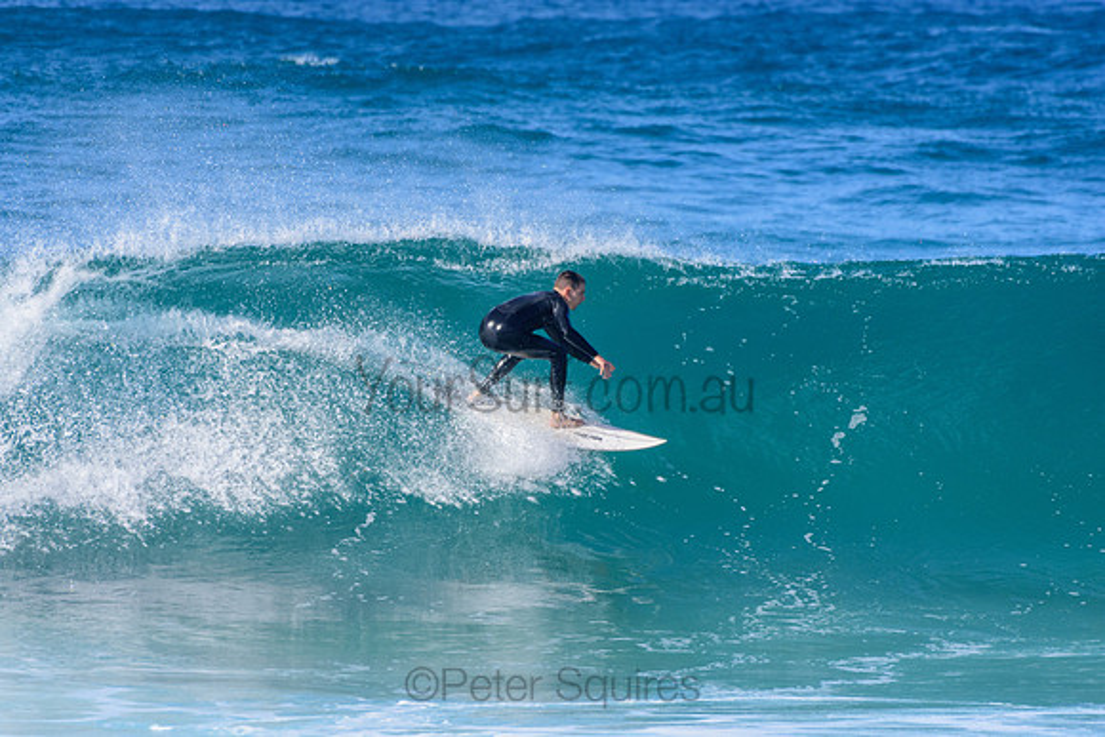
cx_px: 552
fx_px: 23025
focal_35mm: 750
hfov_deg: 2.7
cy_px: 368
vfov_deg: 1.8
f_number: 5.6
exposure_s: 1/2000
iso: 400
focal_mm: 500
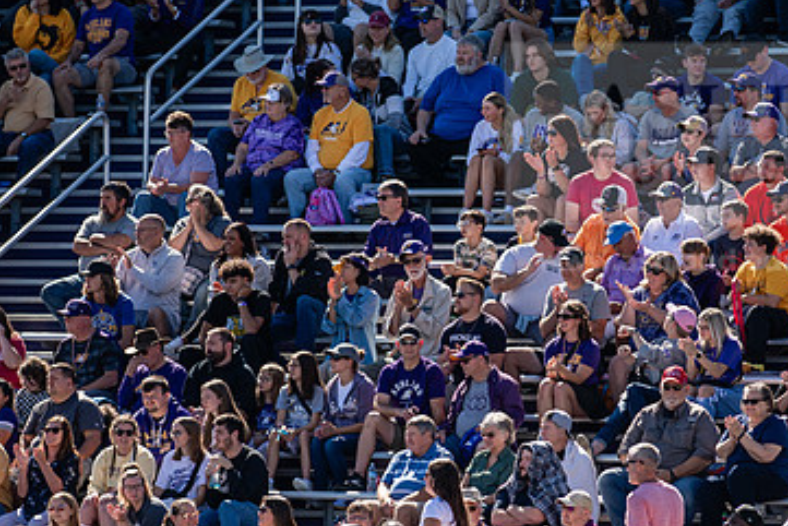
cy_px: 307
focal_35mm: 482
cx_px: 439
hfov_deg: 4.3
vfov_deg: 2.9
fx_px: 10554
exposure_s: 1/1250
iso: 200
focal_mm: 300
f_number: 3.5
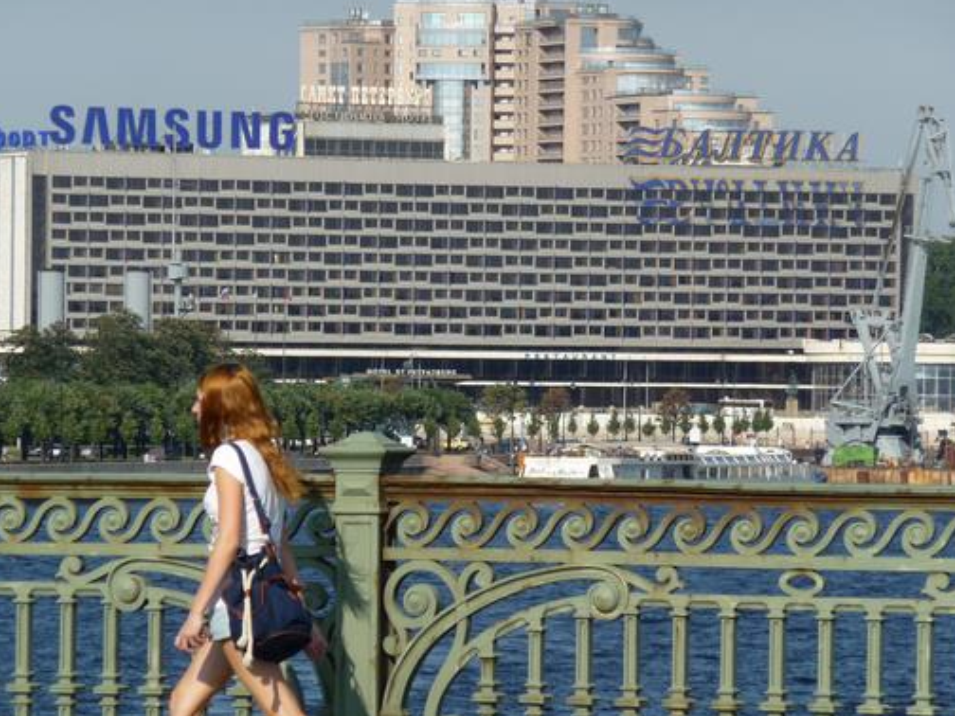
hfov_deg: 7.4
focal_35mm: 269
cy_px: 377
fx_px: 7421
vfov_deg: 5.5
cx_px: 434
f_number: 4.8
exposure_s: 1/640
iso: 100
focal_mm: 36.4
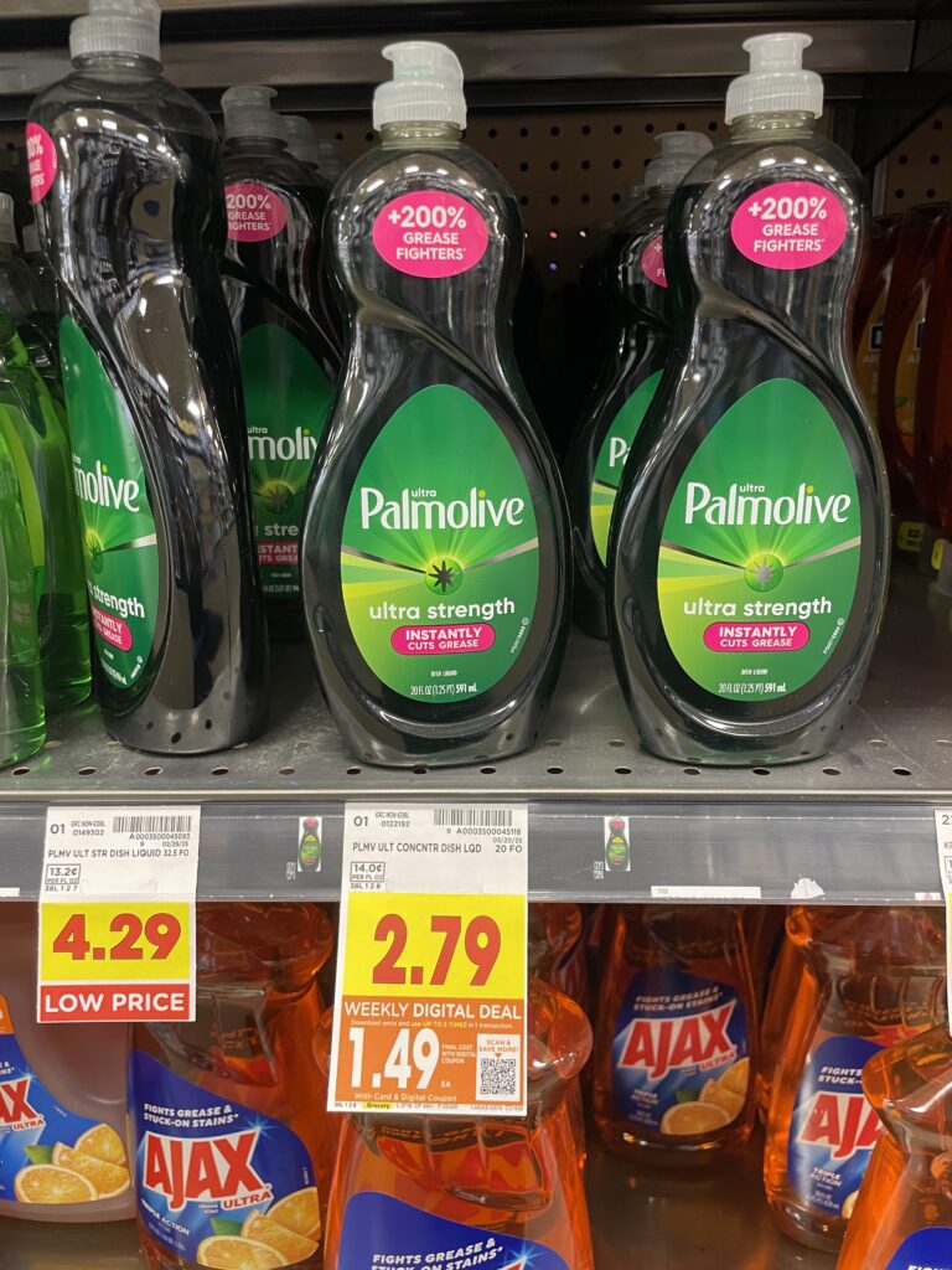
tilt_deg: -18.1
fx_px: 953
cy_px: 635
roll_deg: +1.2
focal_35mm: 26
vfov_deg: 67.3
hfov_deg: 53.1
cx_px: 476
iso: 200
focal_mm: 4.2
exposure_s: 1/42
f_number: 1.6
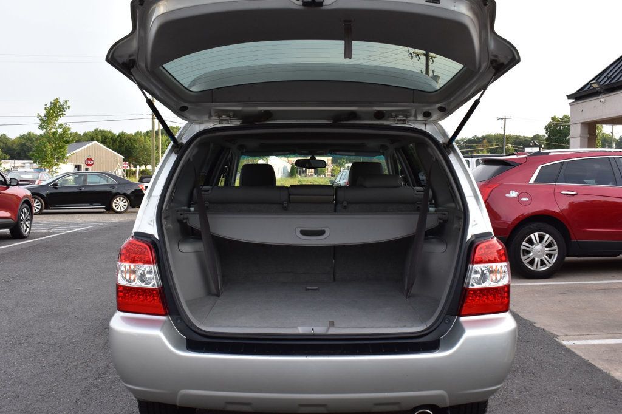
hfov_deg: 53.1
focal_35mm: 36
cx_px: 311
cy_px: 207
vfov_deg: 36.8
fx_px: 622
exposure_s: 1/160
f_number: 9
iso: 400
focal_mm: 24
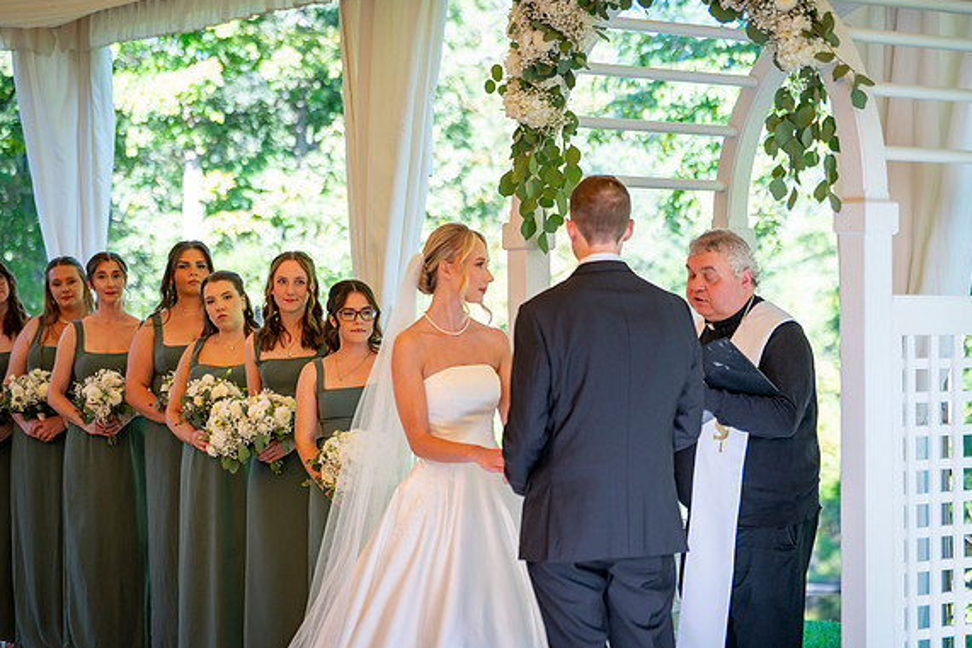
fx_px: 2268
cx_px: 487
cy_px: 321
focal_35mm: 84
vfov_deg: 16.3
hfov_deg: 24.2
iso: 640
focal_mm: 82
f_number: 2.8
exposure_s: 1/640
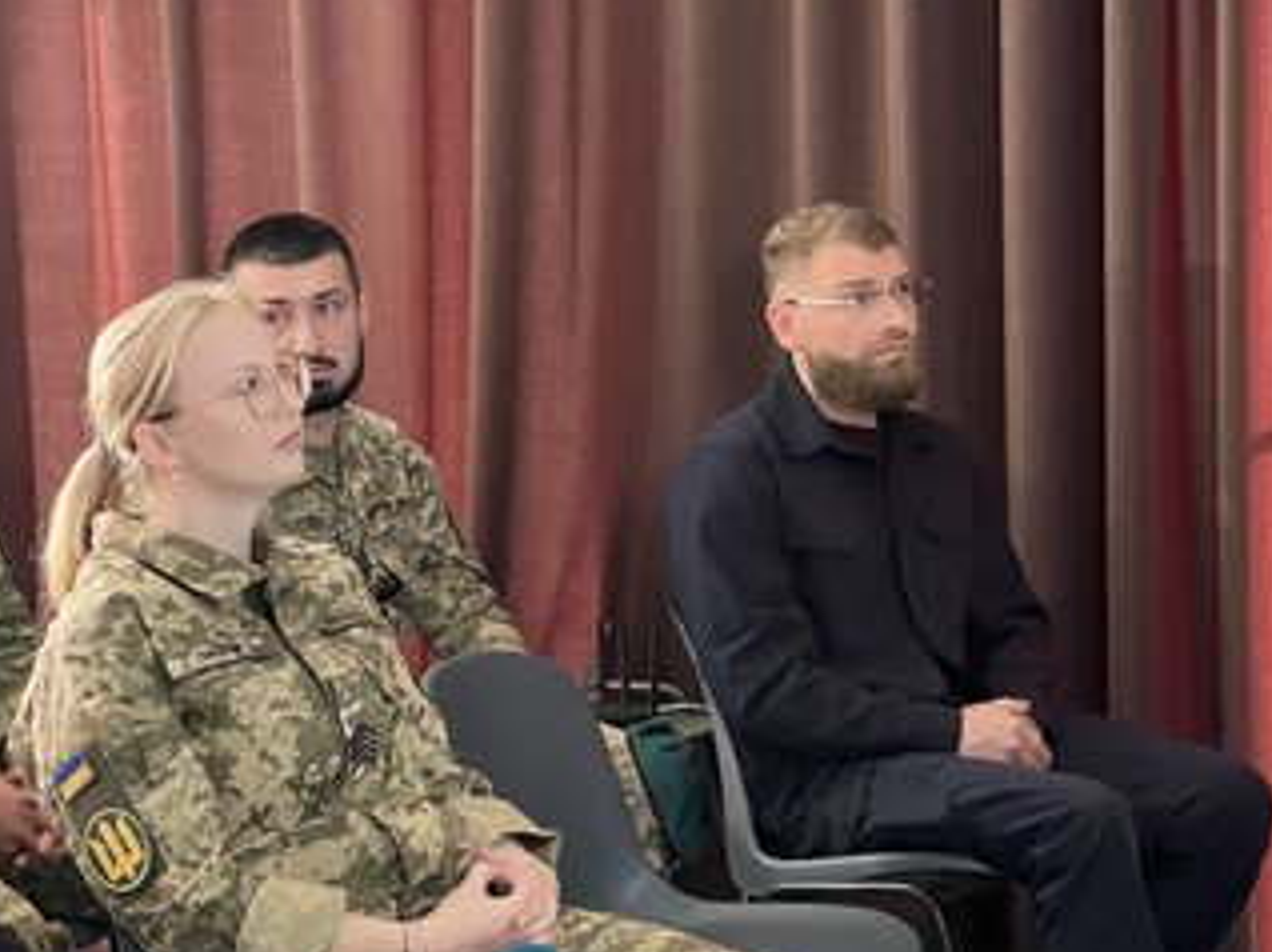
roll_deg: +1.1
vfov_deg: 15.2
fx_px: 3562
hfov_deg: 20.2
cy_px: 552
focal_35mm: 97
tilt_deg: -5.7
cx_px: 716
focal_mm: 9
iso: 1000
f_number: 2.8
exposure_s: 1/41
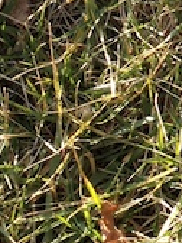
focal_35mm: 167
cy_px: -25
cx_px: 274
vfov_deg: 11.7
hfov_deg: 8.7
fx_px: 1171
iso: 50
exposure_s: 1/332
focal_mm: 4.28
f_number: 2.4
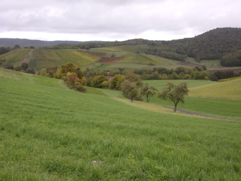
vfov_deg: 31.5
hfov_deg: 41.2
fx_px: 320
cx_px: 120
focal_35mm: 46
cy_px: 90
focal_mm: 8.3
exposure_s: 1/170
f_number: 4.1
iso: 80
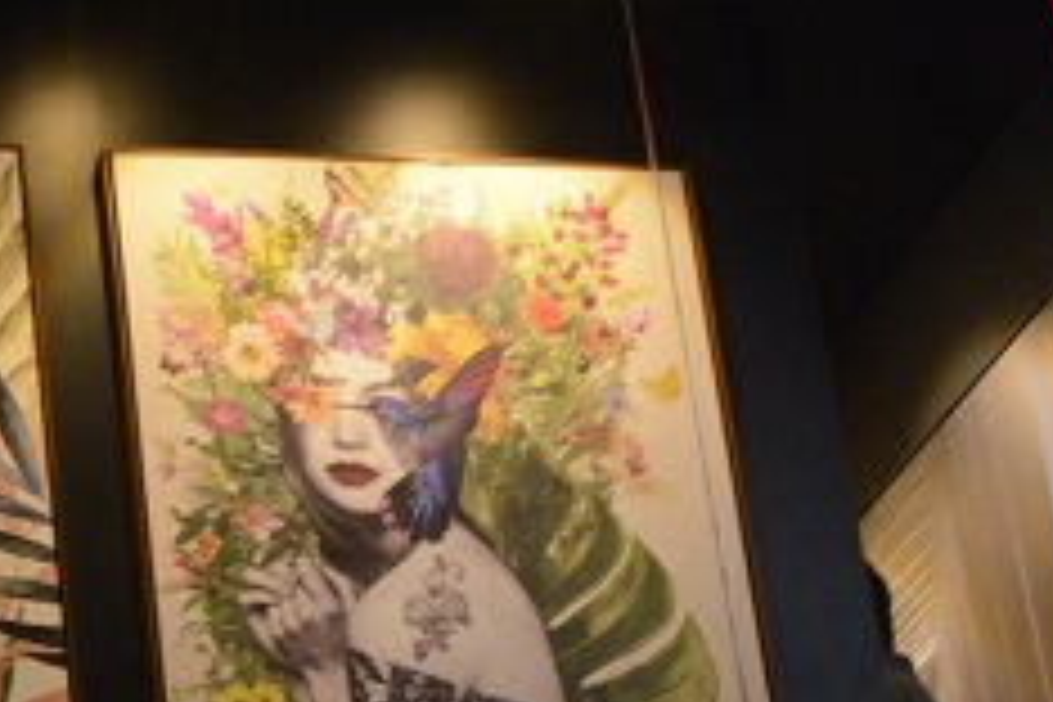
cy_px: -58
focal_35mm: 175
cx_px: -331
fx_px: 5118
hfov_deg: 11.4
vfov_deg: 7.8
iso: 3200
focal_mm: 40
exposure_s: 1/60
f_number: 4
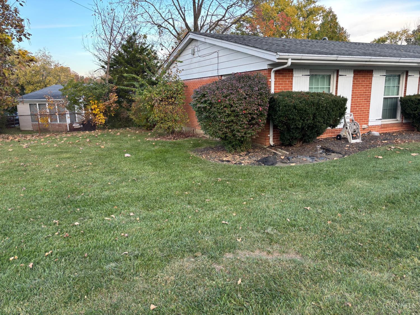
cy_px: 158
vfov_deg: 53.1
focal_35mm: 26
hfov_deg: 67.3
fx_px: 315
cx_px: 210
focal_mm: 5.96
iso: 64
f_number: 1.6
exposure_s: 1/135
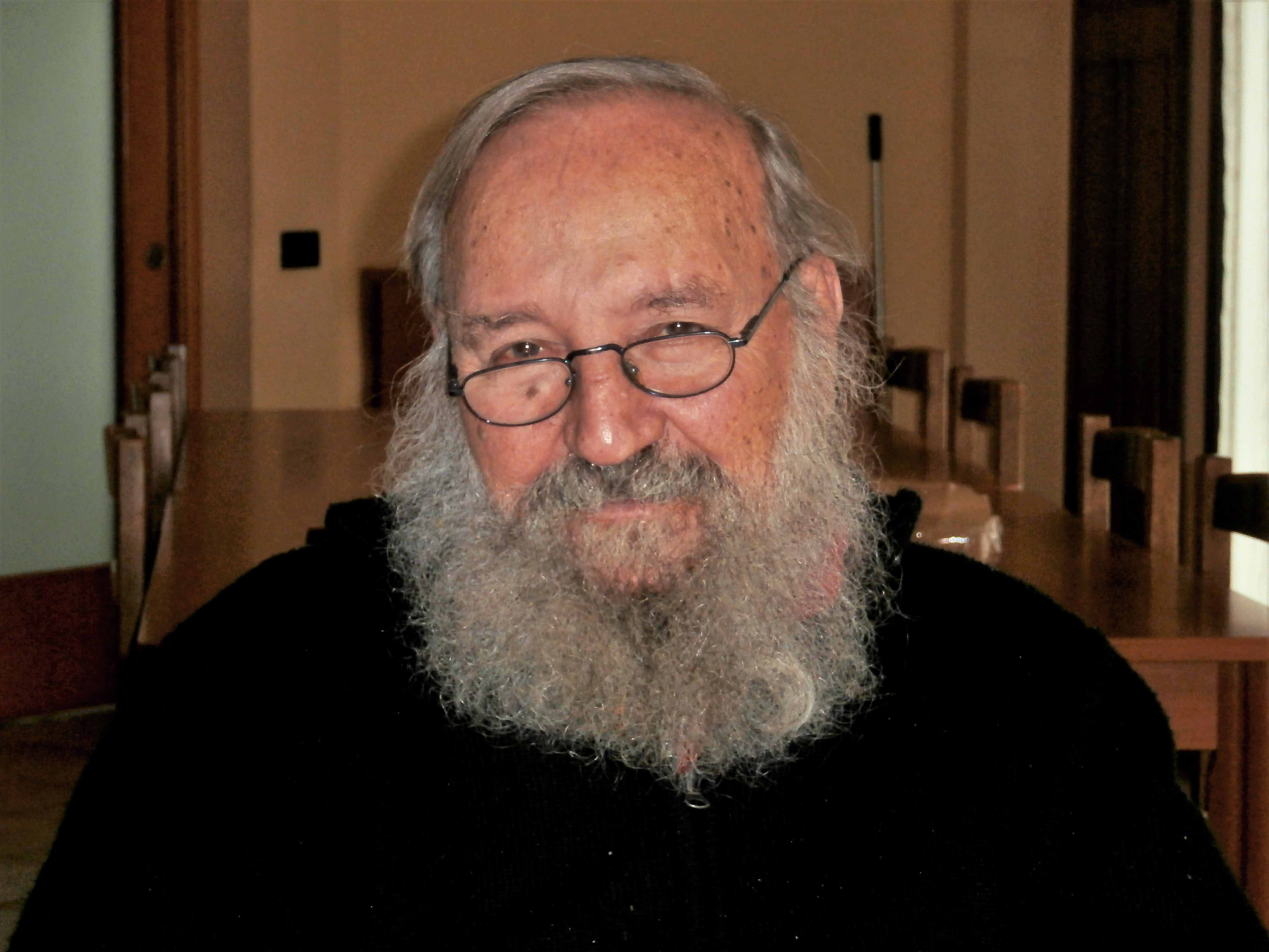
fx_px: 4033
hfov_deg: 17.9
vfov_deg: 13.5
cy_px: 476
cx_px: 634
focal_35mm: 110
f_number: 5.4
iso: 500
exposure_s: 1/50
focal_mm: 19.54
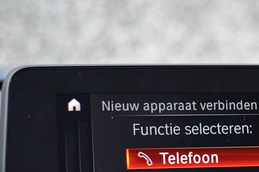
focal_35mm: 161
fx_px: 1157
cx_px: 273
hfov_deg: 12.6
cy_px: 174
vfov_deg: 8.5
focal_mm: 40
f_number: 4.8
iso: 800
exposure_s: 1/30
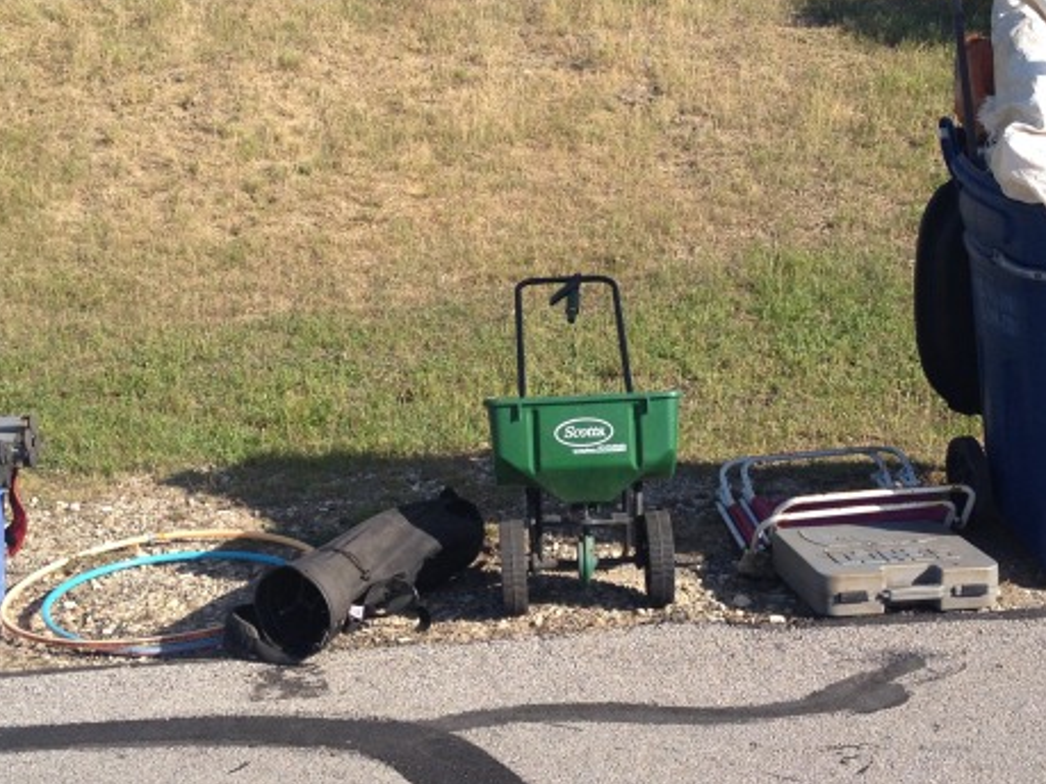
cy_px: 397
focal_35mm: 61
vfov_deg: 24.0
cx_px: 577
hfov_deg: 31.7
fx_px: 1843
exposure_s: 1/1284
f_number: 2.4
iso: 50
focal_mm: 4.28
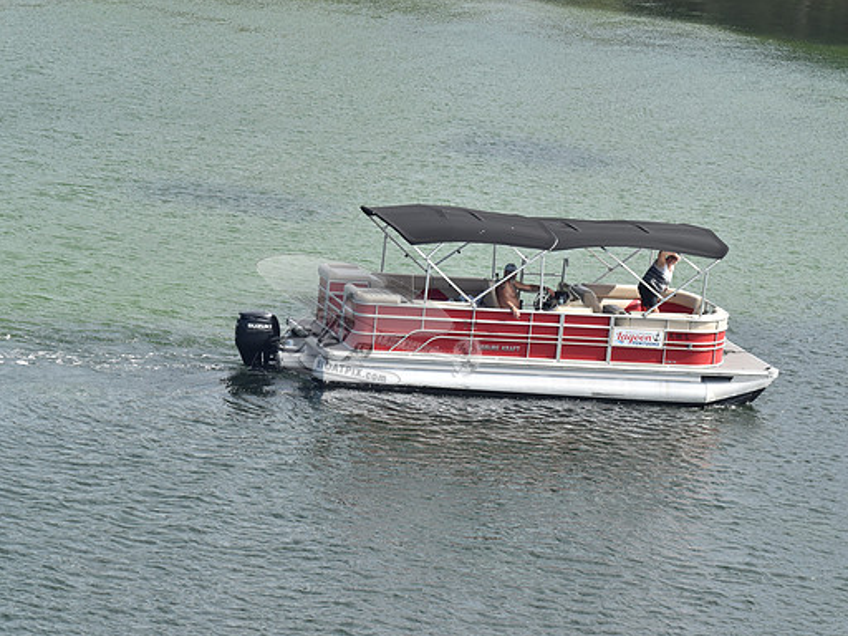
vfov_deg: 9.3
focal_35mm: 160
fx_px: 3920
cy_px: 319
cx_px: 374
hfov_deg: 12.3
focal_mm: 98
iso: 400
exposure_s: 1/1000
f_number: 9.5
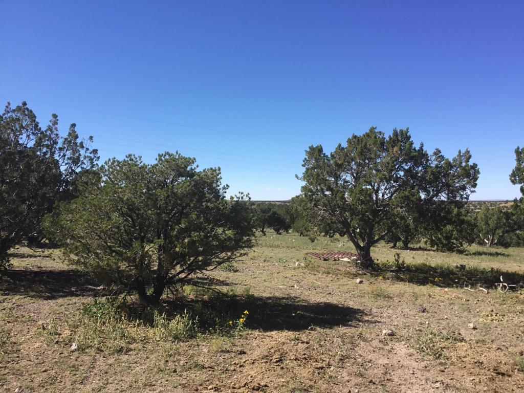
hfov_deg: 58.4
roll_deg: +0.3
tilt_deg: +0.1
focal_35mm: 31
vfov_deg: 45.4
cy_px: 196
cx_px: 262
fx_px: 469
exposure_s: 1/1006
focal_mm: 3.3
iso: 25
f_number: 2.4
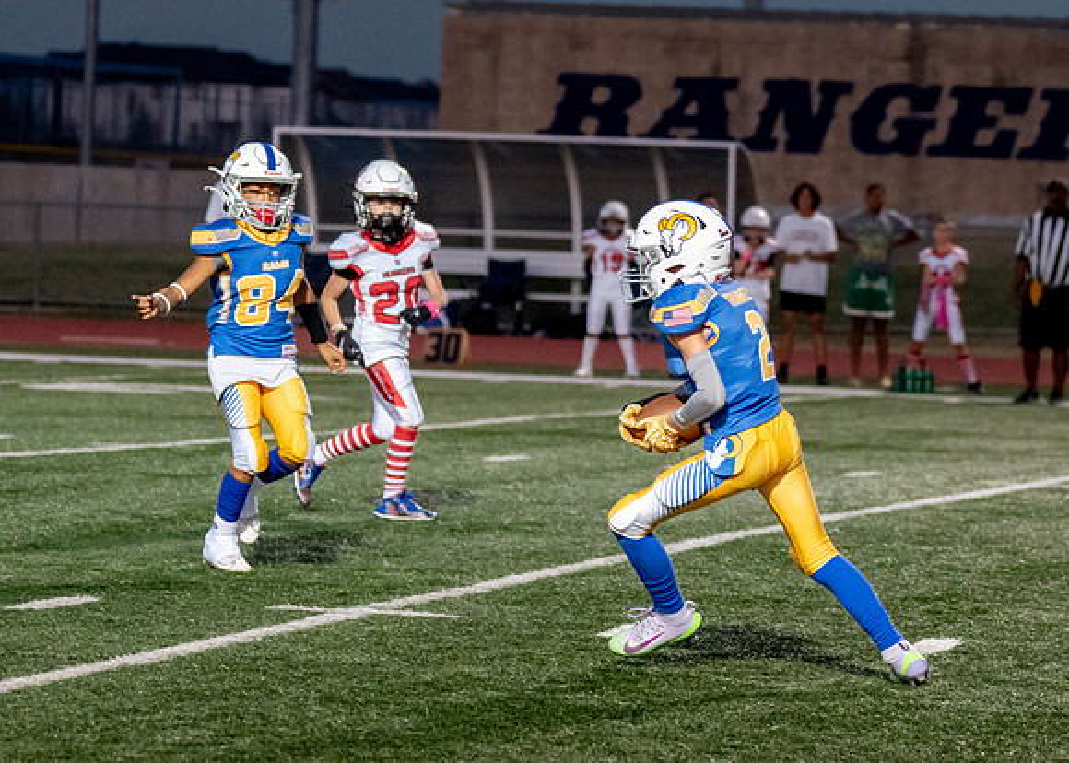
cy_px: 259
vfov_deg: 6.9
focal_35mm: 210
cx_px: 746
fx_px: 6372
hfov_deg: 9.6
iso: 2000
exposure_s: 1/1000
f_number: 2.8
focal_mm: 84
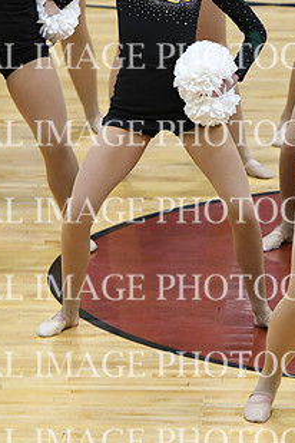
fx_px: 5002
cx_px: 147
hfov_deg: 3.4
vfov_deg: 5.1
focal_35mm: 407
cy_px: 95
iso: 3200
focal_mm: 145
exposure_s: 1/400
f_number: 2.8
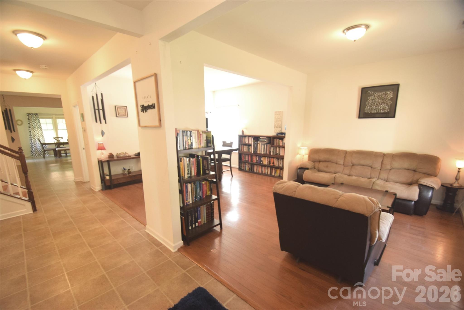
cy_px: 155
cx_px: 232
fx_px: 193
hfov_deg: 100.4
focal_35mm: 15
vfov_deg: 77.4
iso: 900
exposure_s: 1/60
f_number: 3.5
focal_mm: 10
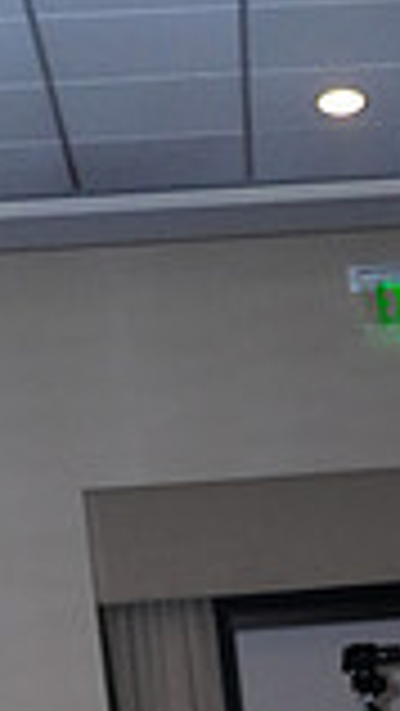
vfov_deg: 14.6
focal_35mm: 131
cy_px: 1220
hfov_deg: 8.9
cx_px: 681
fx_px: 2467
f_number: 5
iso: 4000
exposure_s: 1/200
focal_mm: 34
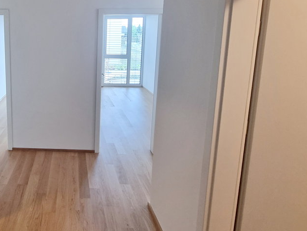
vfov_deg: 58.5
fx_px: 195
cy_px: 63
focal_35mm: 22
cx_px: 59
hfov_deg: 68.6
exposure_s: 1/50
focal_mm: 2.2
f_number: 2.2
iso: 160
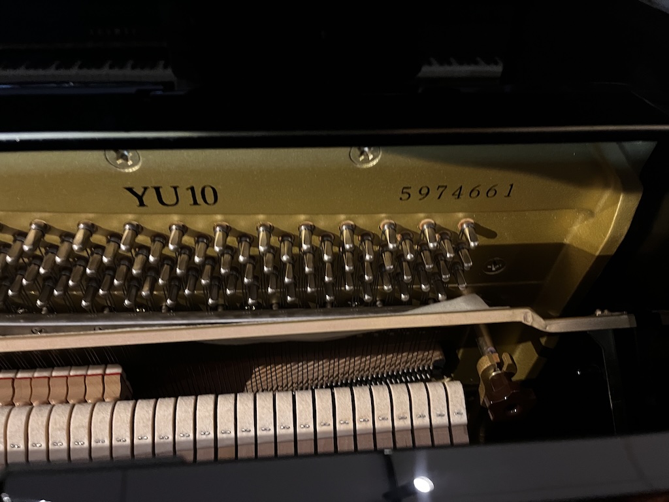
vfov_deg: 53.1
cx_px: 334
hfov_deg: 67.3
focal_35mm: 26
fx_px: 502
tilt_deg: -47.9
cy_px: 251
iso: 1000
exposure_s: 1/30
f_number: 1.6
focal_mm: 5.1
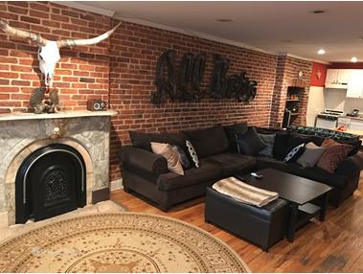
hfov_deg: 63.3
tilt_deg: -10.0
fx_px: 294
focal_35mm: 28
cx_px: 182
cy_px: 137
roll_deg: -3.9
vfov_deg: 49.9
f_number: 1.8
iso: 100
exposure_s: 1/6
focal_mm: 3.99
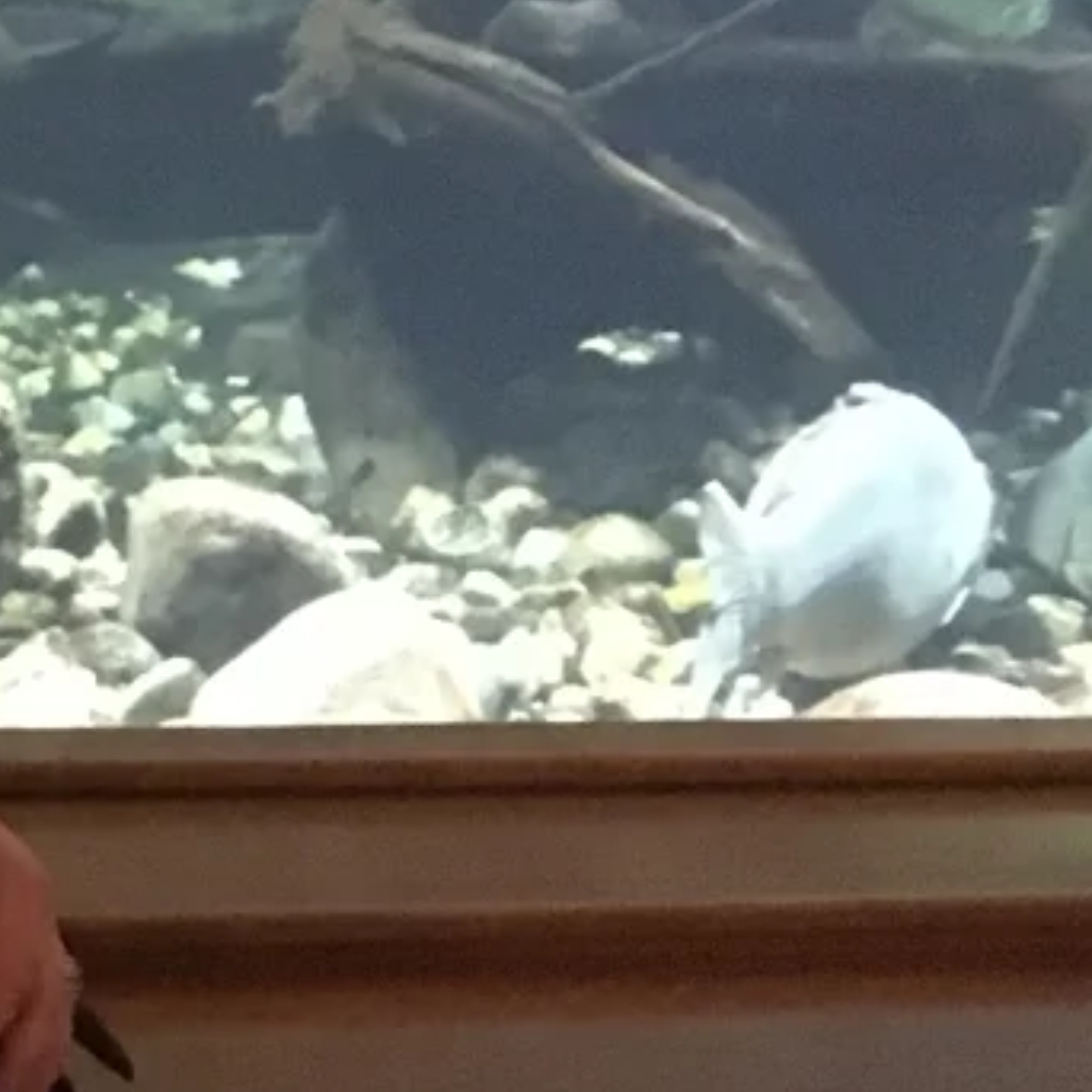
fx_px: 3855
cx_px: -594
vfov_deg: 16.1
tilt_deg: -11.7
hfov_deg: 14.9
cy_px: 313
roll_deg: -2.1
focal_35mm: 108
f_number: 2.2
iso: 1000
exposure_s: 1/15
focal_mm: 4.15
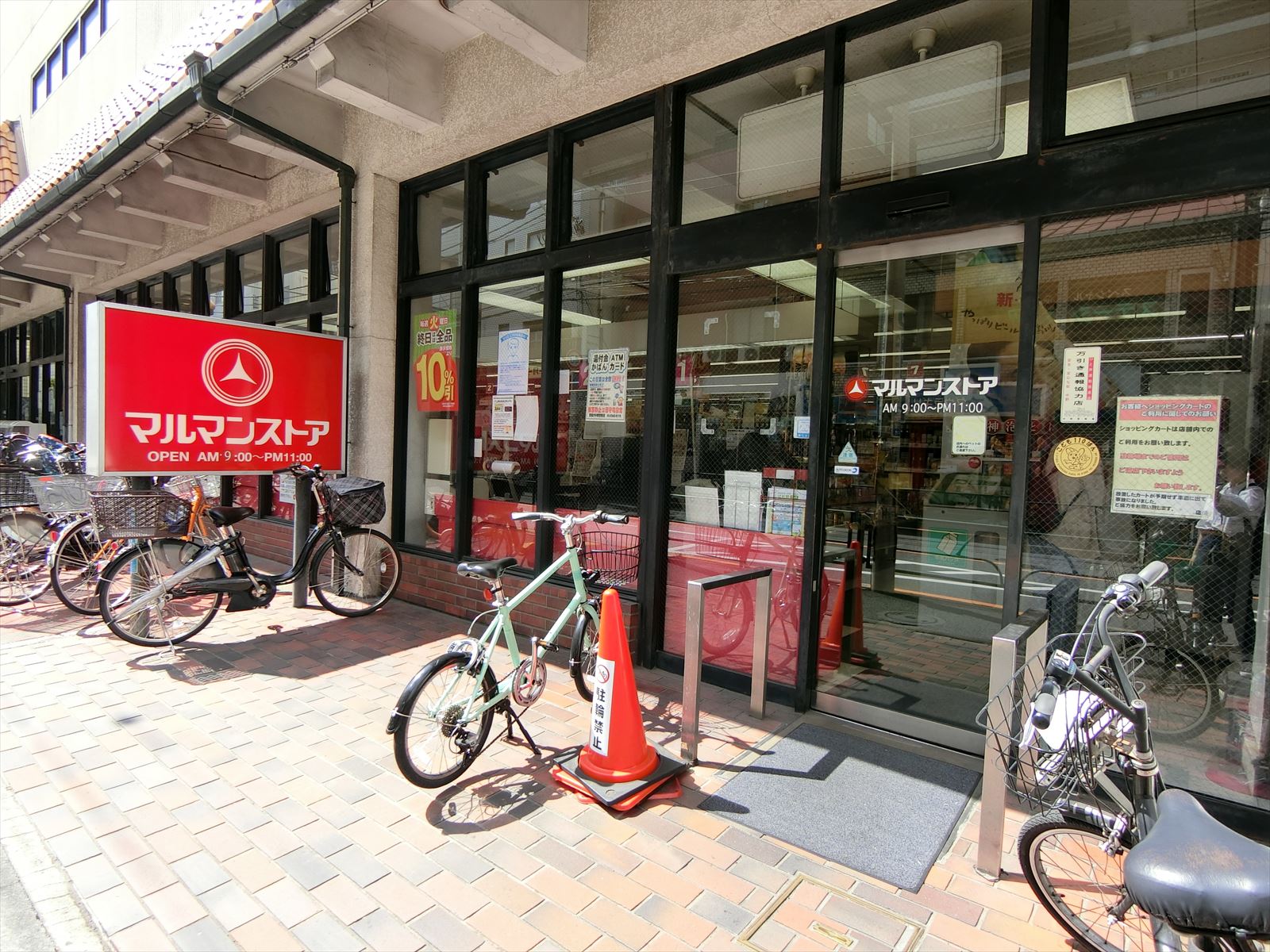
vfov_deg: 68.7
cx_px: 635
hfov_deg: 84.7
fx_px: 697
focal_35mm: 19
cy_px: 476
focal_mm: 4.06
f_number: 2.7
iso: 80
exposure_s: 1/400
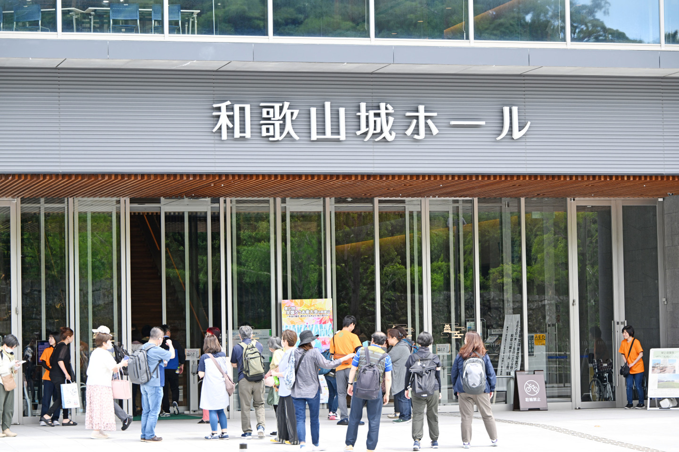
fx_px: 1980
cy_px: 226
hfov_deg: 19.5
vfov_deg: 13.0
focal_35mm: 105
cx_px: 340
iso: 180
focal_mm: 105
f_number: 6.3
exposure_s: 1/125
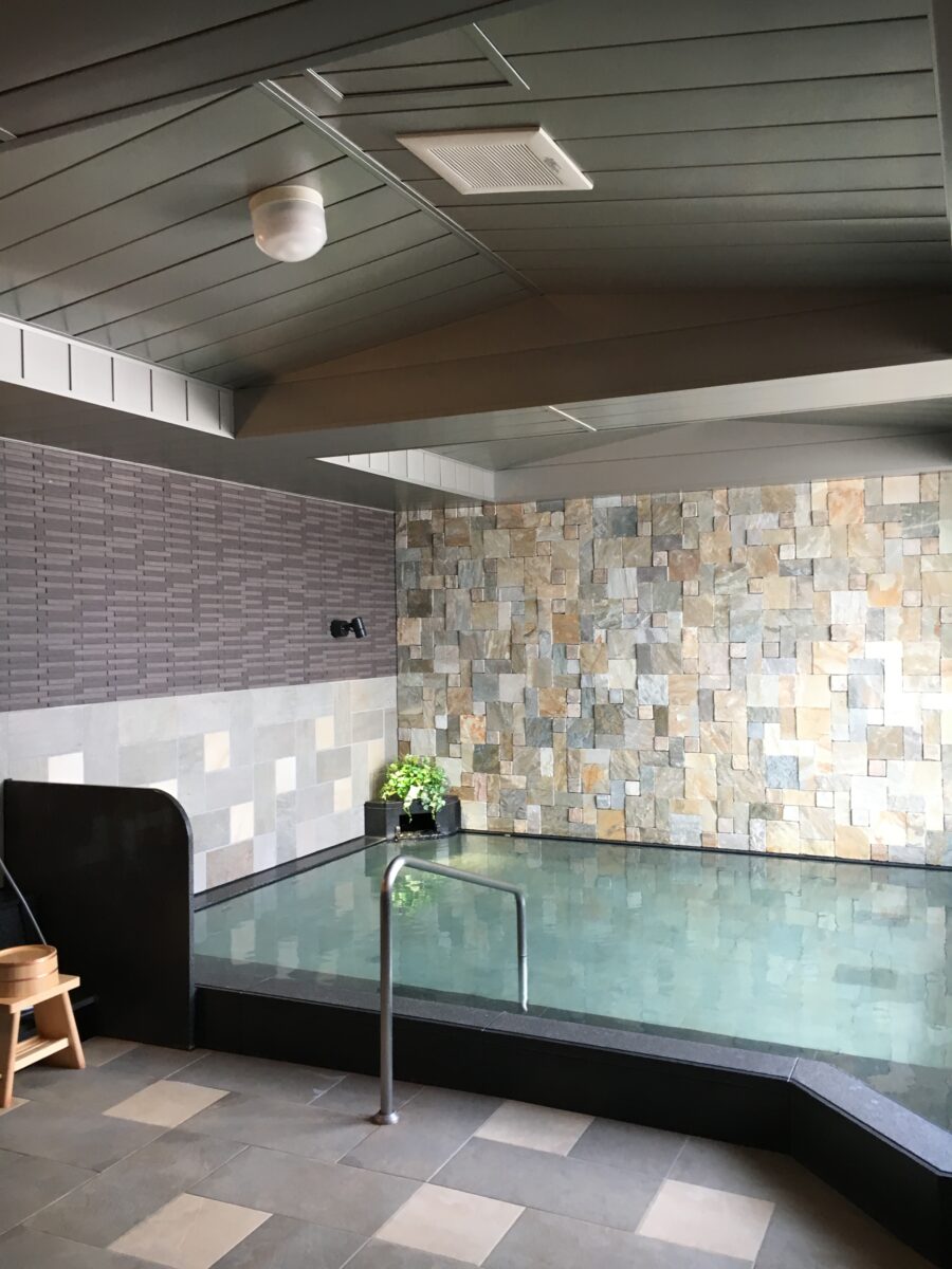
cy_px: 634
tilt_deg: +1.0
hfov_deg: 48.2
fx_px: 1063
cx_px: 476
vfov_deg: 61.7
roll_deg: +0.8
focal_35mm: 29
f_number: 2.2
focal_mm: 4.15
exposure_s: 1/30
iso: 64
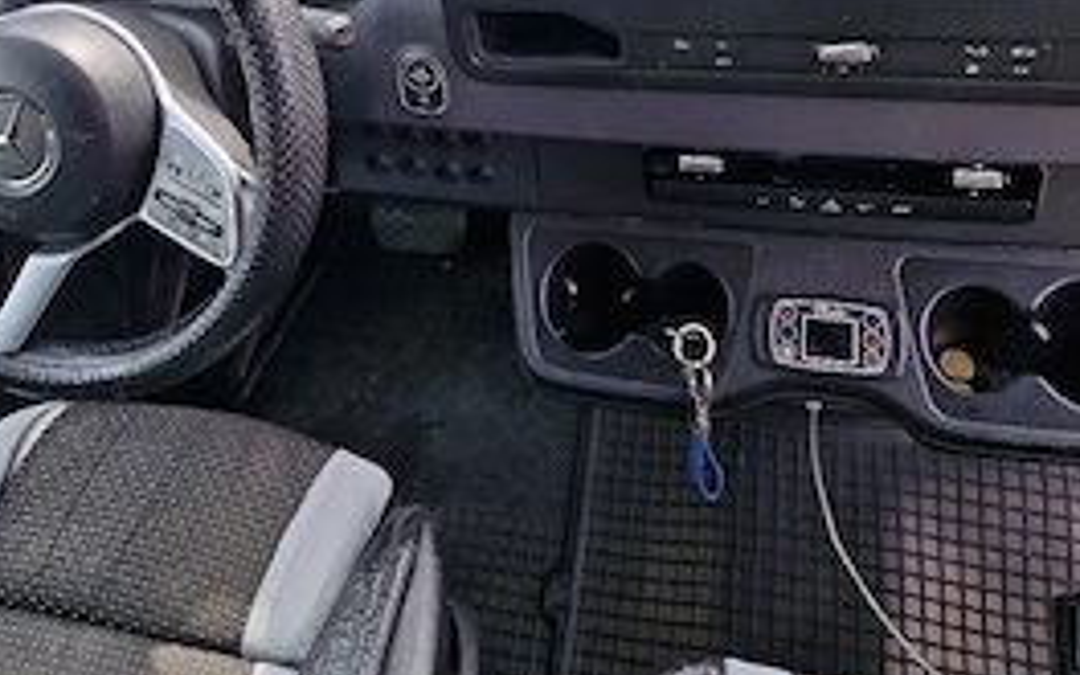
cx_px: 470
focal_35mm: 37
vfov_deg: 32.9
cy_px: 82
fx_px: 1089
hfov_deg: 52.6
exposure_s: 1/182
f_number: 1.8
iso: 50
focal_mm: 5.4
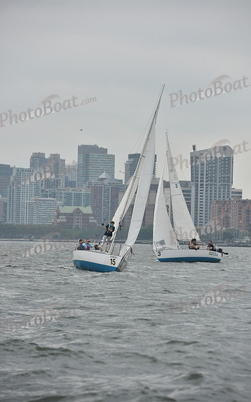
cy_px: 200
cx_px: 133
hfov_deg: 6.6
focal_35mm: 200
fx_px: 2189
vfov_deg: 10.5
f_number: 7.1
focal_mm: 195
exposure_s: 1/1250
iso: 320
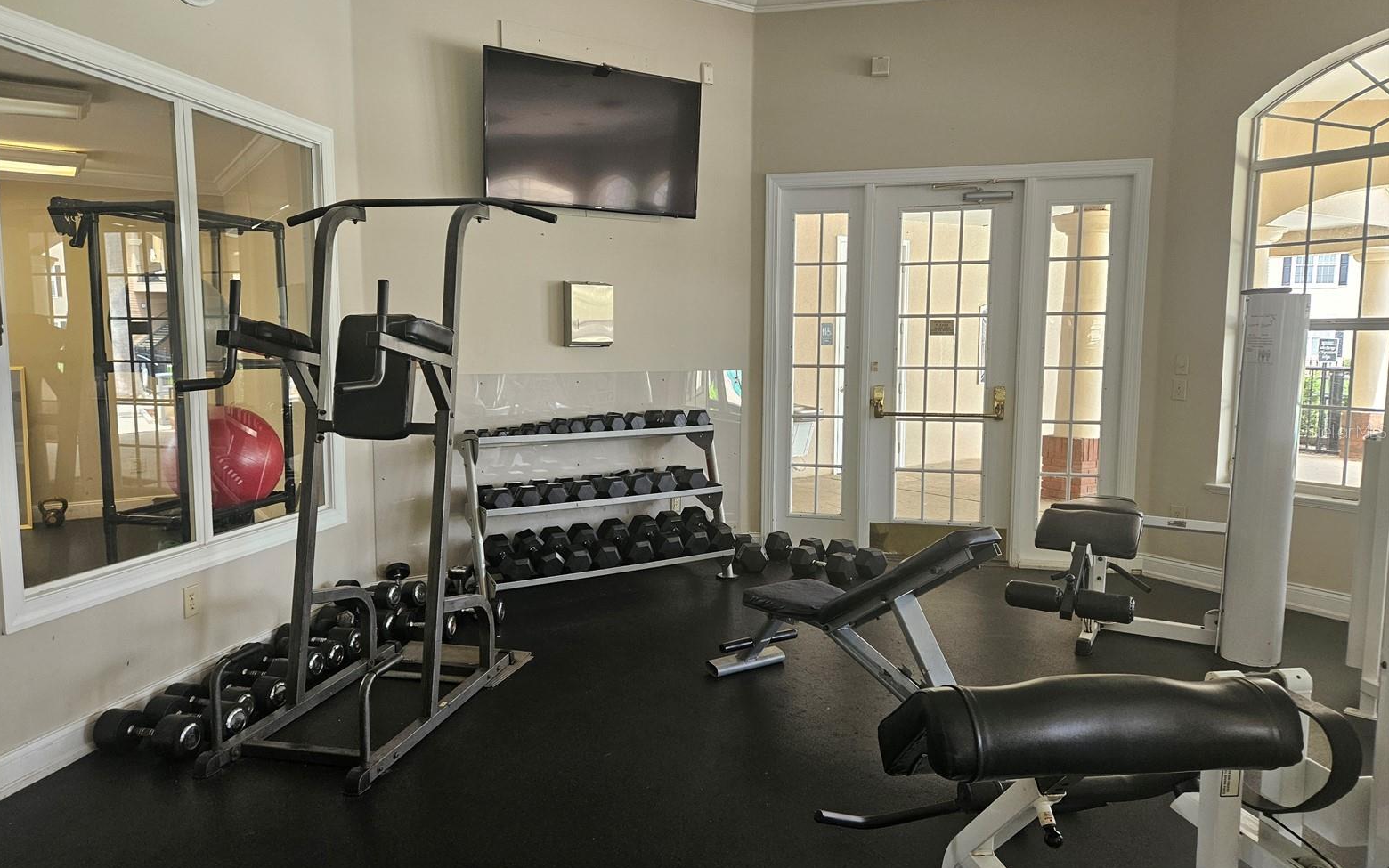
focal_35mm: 25
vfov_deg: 49.3
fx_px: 946
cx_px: 678
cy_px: 431
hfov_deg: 72.5
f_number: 1.8
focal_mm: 5.4
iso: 200
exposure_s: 1/180
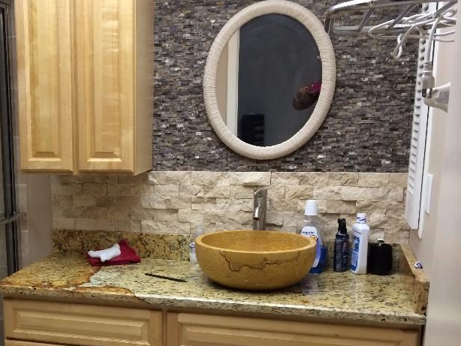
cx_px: 83
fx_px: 666
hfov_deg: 36.7
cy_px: 254
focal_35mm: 50
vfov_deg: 28.7
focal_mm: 4.12
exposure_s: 1/30
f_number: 2.2
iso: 50
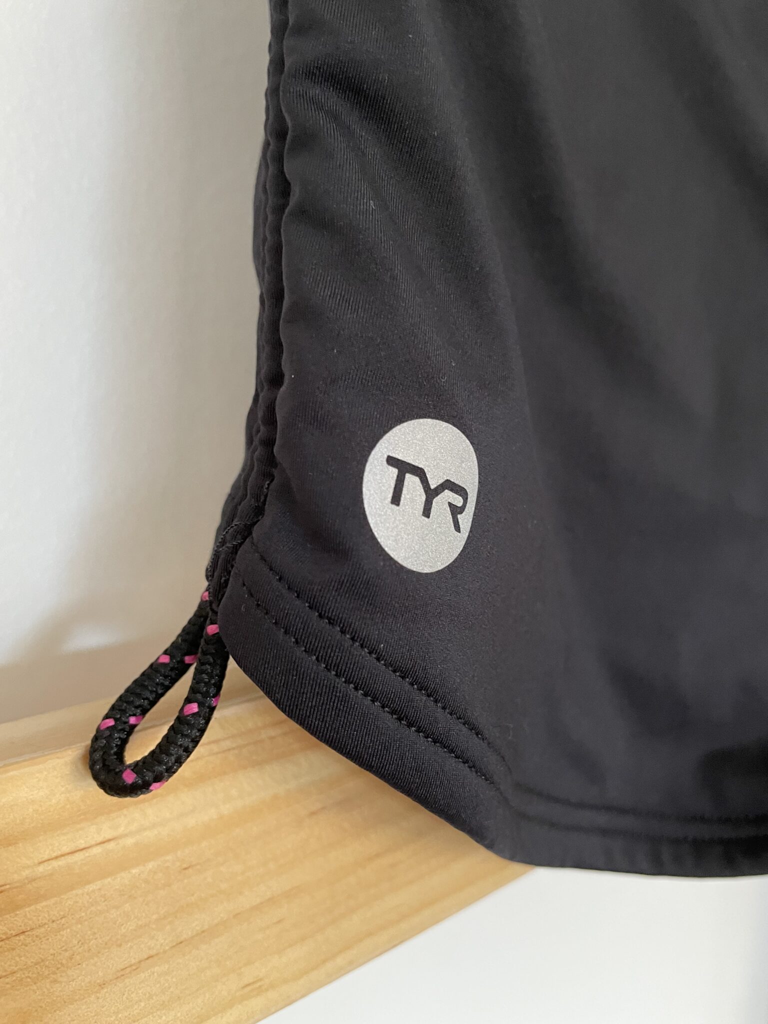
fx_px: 769
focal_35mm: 26
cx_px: 384
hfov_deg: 53.1
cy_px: 512
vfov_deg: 67.3
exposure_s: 1/60
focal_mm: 4.2
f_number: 1.6
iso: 400
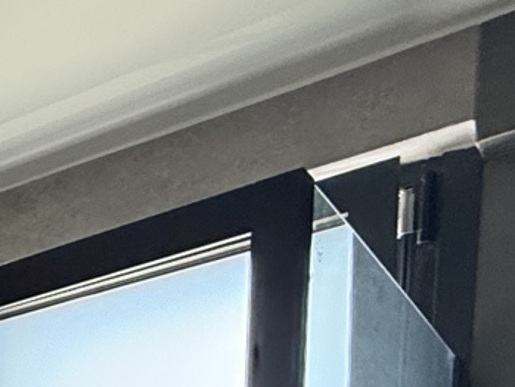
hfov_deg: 17.5
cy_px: 827
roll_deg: +0.7
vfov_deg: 14.8
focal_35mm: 77
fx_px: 1146
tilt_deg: -3.5
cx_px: -536
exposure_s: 1/99
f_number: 2.2
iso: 160
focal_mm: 2.22
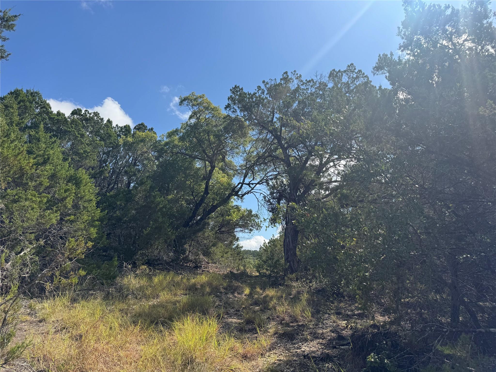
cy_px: 186
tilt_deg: +14.5
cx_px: 248
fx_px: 344
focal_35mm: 24
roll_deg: +2.1
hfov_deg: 71.6
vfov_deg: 56.8
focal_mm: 6.76
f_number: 1.78
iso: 80
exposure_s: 1/4049
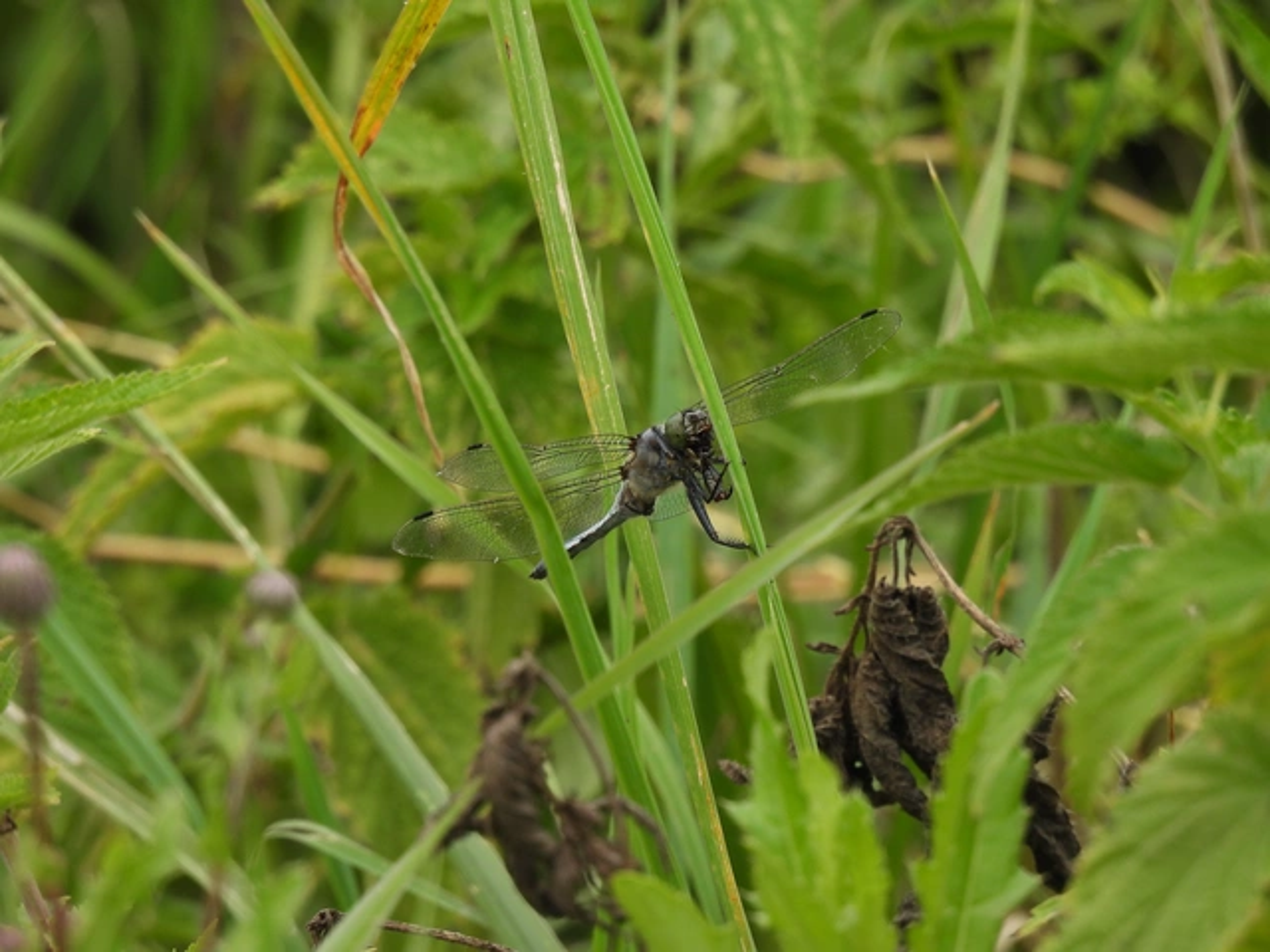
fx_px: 40357
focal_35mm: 1100
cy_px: 476
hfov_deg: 1.8
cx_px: 635
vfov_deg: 1.4
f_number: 5.6
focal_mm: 196
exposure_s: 1/250
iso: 100
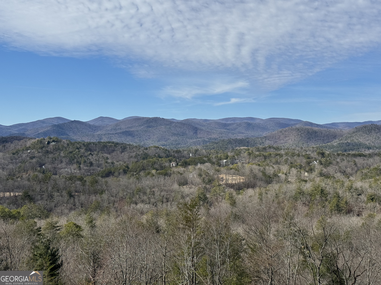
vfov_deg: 30.3
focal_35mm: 48
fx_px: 528
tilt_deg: -0.5
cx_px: 190
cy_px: 142
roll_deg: -0.4
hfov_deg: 39.7
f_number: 1.78
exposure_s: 1/6410
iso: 64
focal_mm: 6.76
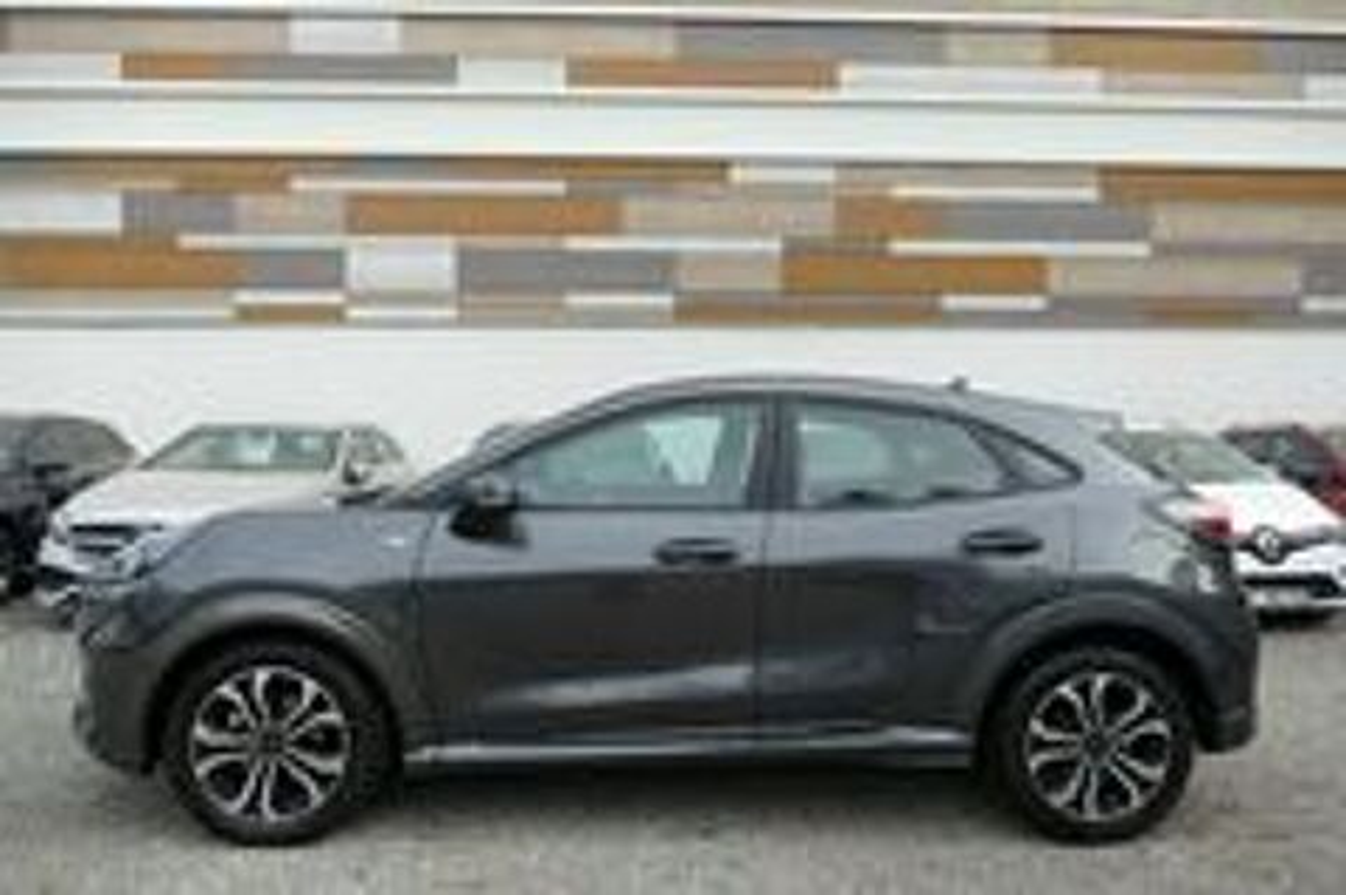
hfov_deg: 71.6
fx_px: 934
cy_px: 448
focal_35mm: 25
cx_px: 673
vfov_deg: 51.2
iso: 125
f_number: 2.8
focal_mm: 9.12
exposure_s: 1/500
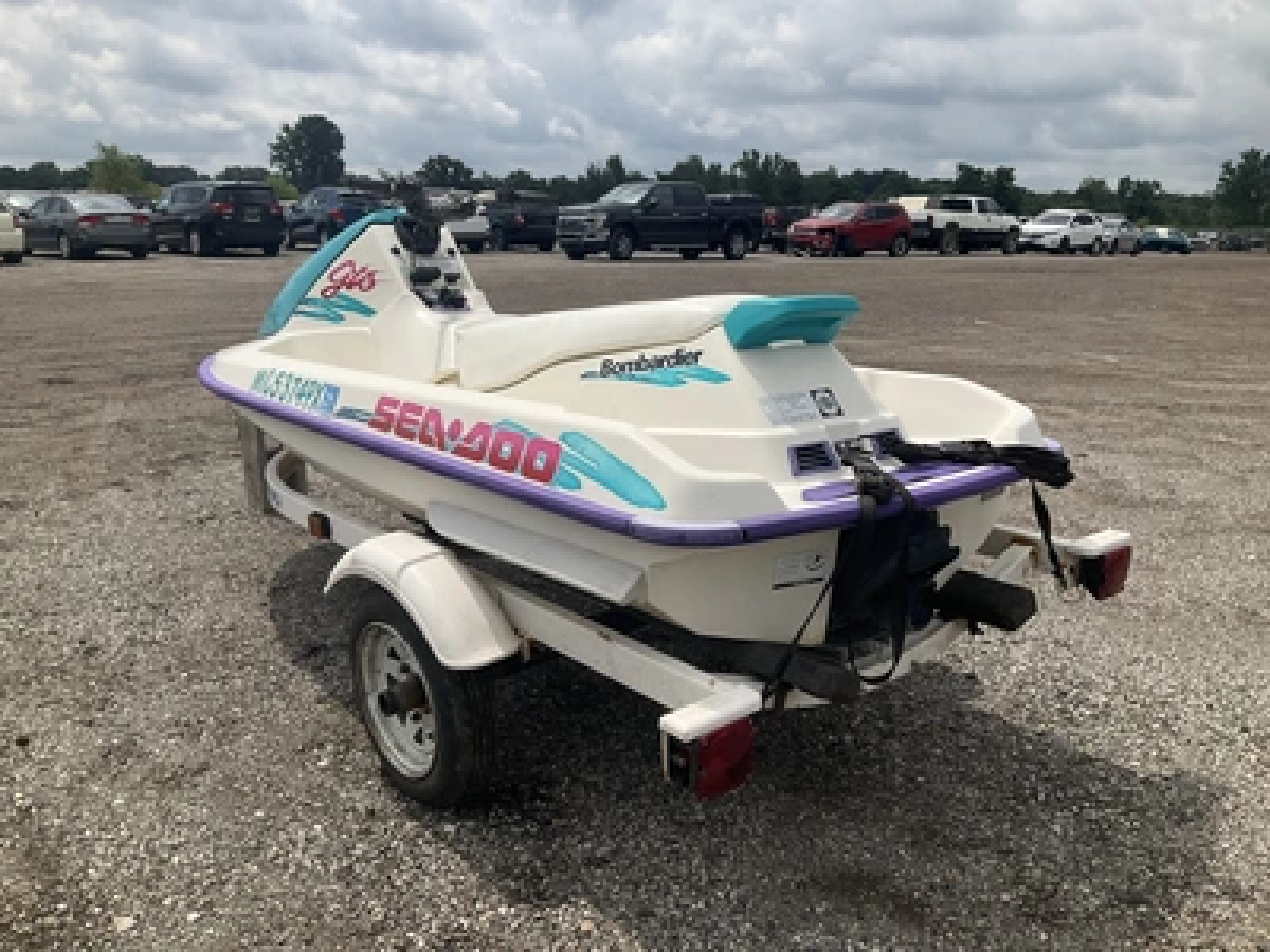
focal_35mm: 29
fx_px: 1064
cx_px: 635
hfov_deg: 61.7
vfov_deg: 48.2
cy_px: 476
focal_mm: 3
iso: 25
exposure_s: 1/4065
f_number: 1.8
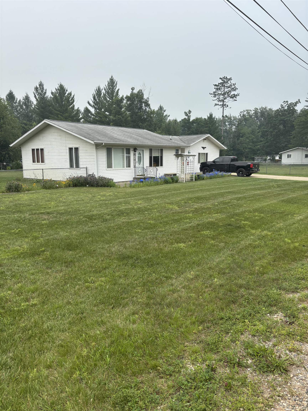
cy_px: 206
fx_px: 308
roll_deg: -0.3
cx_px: 154
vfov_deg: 67.3
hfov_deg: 53.1
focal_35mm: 26
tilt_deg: -8.1
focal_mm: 5.96
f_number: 1.6
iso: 50
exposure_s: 1/1458
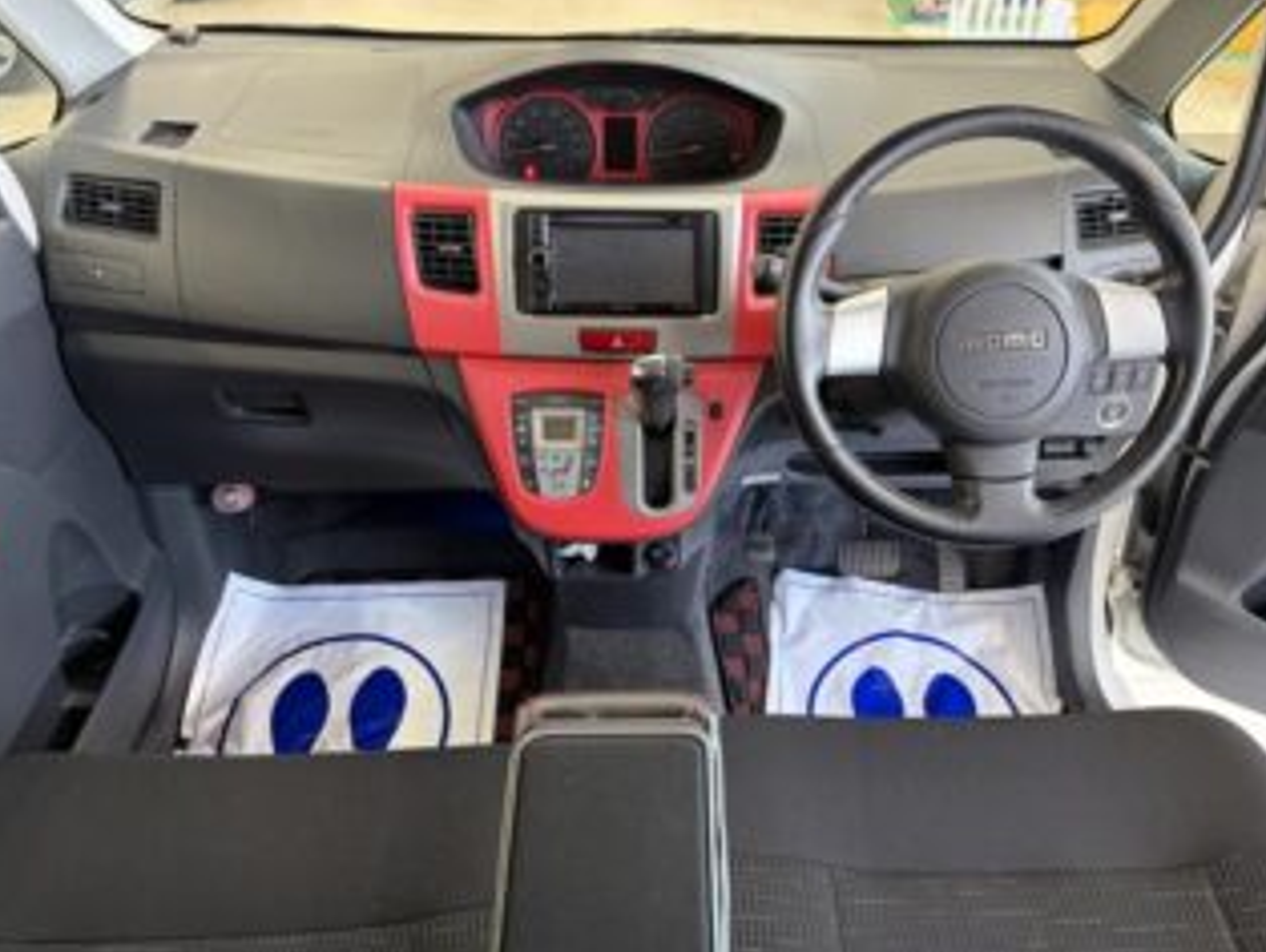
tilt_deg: -33.2
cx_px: 689
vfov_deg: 48.3
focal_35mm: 29
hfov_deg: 61.5
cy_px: 454
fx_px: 1061
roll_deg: -0.9
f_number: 1.6
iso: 200
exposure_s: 1/60
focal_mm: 5.96
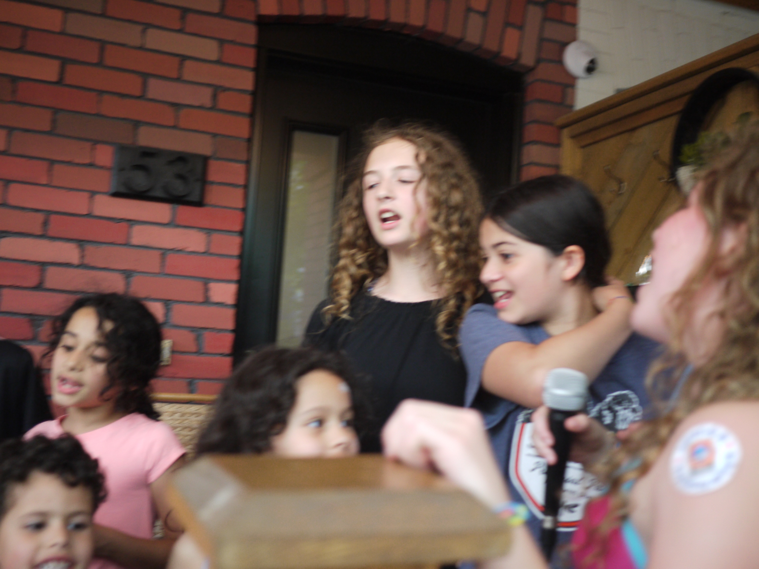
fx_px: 877
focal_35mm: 40
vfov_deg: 36.0
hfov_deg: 46.8
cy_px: 284
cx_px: 380
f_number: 1.7
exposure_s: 1/60
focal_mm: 20
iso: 400
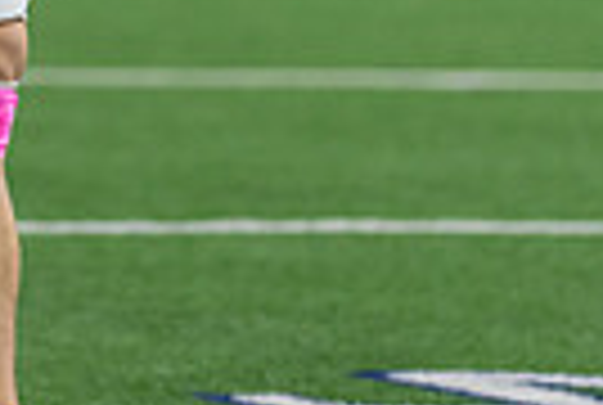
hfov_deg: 3.0
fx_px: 11667
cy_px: -498
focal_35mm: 695
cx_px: -2
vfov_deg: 2.0
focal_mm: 135
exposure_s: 1/1250
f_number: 1.8
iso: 1250
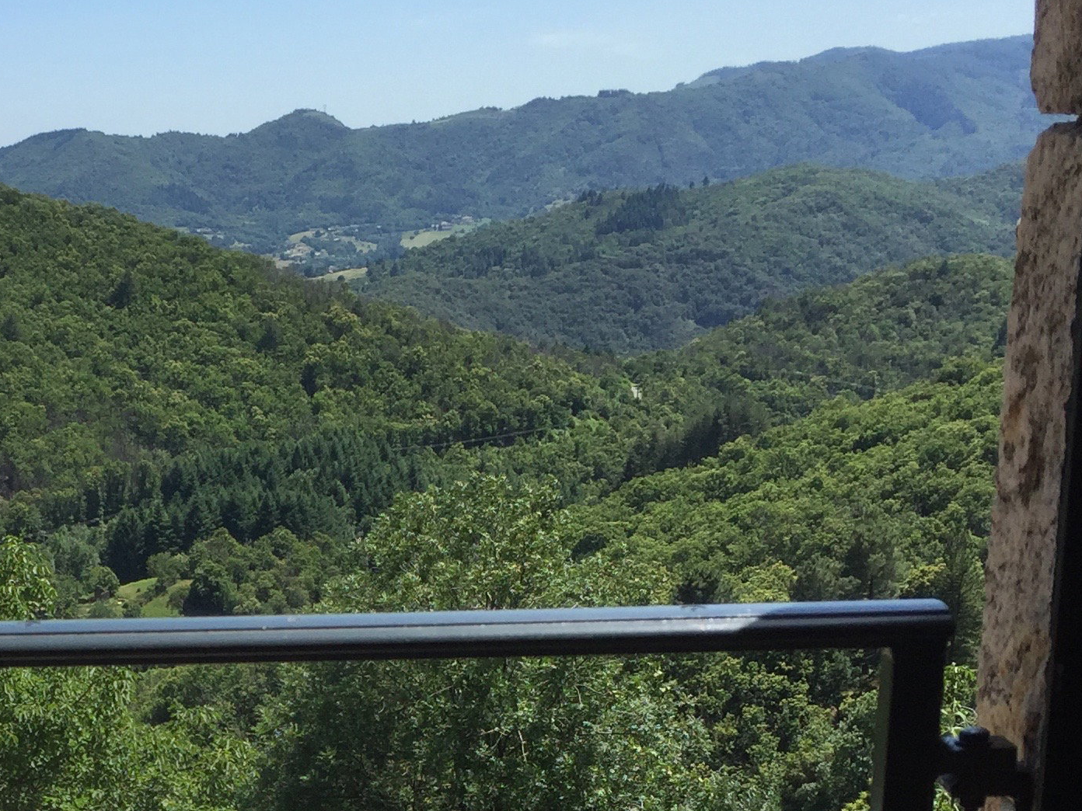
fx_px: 2125
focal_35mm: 68
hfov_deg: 27.7
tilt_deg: -16.5
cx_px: 152
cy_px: 859
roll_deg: +0.9
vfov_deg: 20.7
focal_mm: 4.15
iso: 32
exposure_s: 1/1799
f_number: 2.2
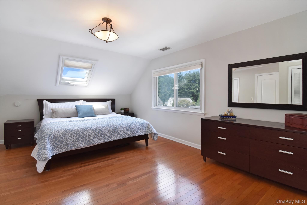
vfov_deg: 72.0
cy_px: 102
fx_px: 141
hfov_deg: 95.0
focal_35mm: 16
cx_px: 154
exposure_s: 1/160
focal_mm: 11
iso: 640
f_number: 11
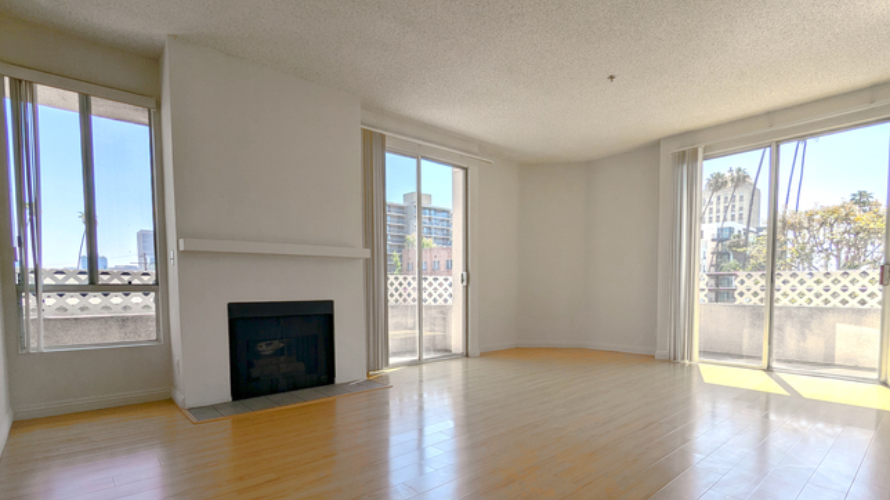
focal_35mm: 18
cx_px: 445
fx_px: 425
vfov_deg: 60.2
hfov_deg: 92.7
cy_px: 312
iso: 50
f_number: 2.2
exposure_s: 1/1328
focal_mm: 2.35
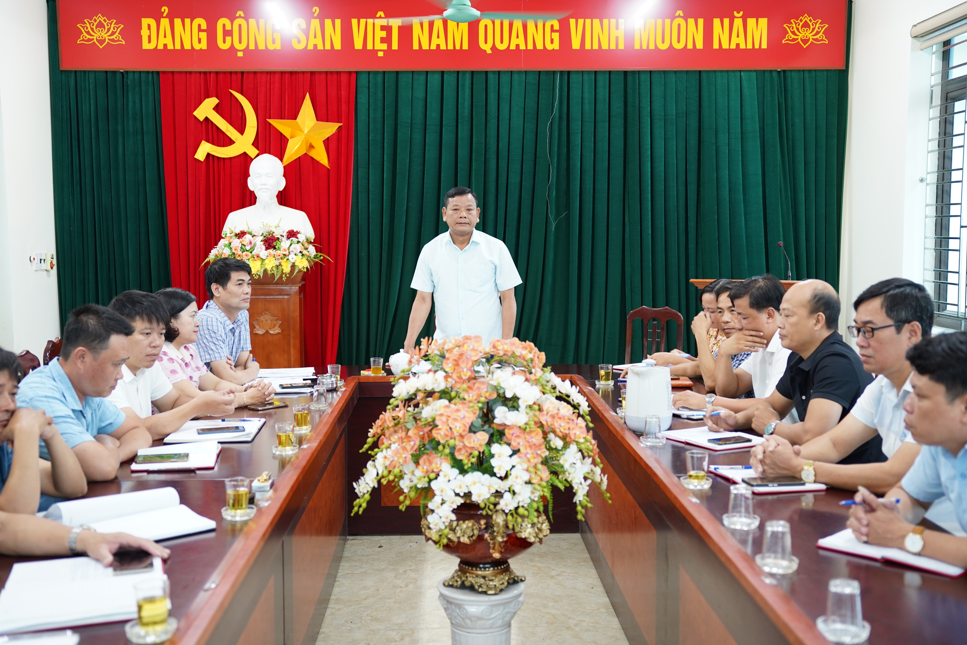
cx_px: 478
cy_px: 323
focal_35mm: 41
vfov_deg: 32.8
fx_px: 1096
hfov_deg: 47.6
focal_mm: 39.8
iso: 640
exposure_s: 1/40
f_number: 2.8
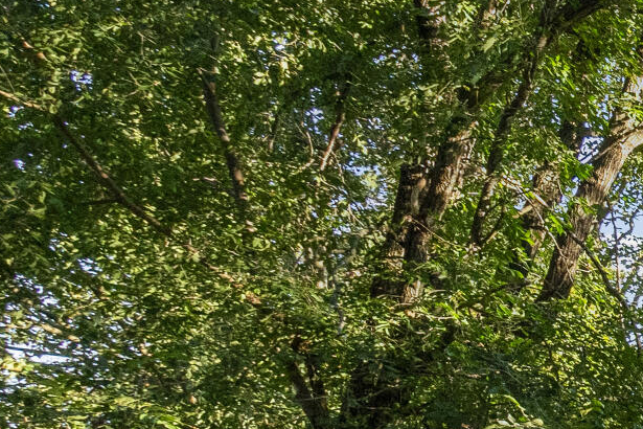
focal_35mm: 78
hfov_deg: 14.9
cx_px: 1561
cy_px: 657
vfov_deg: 15.9
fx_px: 1393
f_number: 10
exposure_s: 1/200
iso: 800
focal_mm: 16
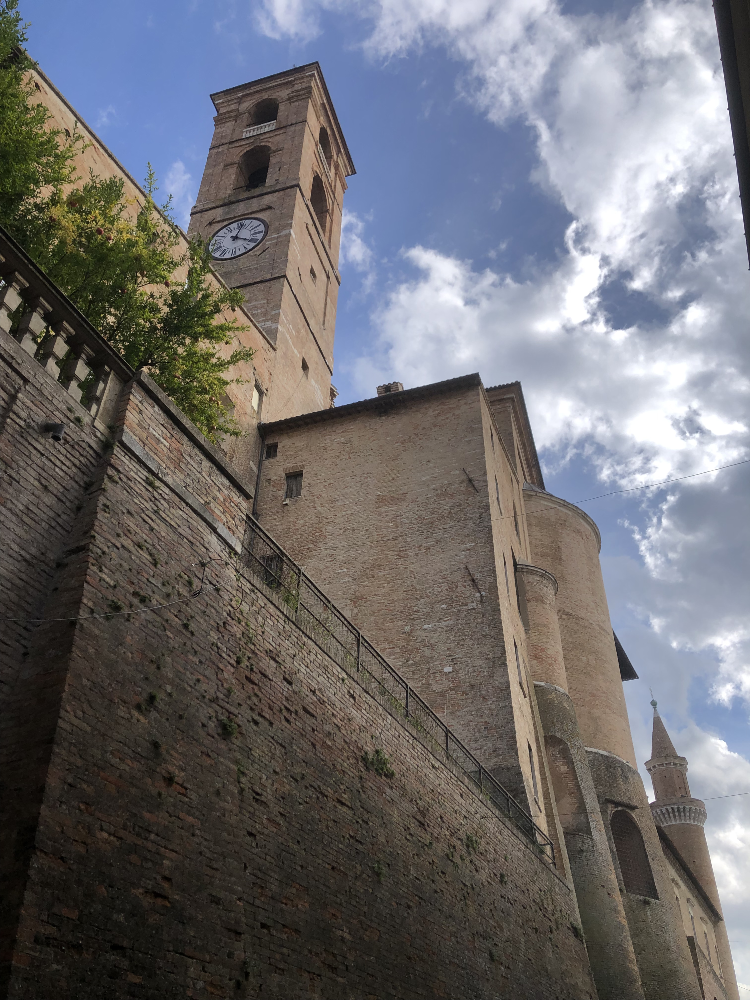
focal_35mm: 28
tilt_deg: +39.3
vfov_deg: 63.4
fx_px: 809
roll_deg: -1.1
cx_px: 375
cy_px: 500
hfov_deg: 49.7
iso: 20
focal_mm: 4
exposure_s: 1/2000
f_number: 1.8
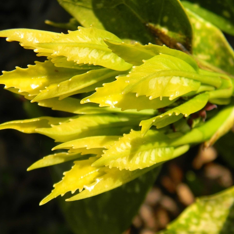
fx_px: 467
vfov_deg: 28.1
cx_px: 143
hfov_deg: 28.1
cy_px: 126
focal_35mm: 61
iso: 80
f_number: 4.1
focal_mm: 10.1
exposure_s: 1/370
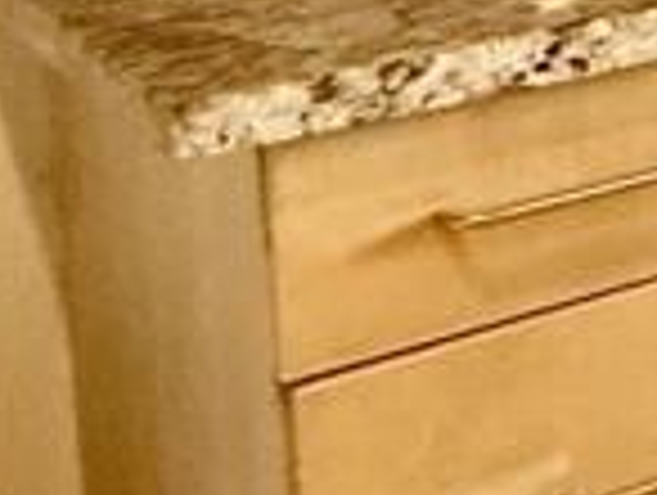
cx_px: 2246
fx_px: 1863
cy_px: -418
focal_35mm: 98
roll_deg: -1.0
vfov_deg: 13.5
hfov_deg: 9.9
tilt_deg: -2.9
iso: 320
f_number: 2.2
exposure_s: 1/120
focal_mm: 2.22
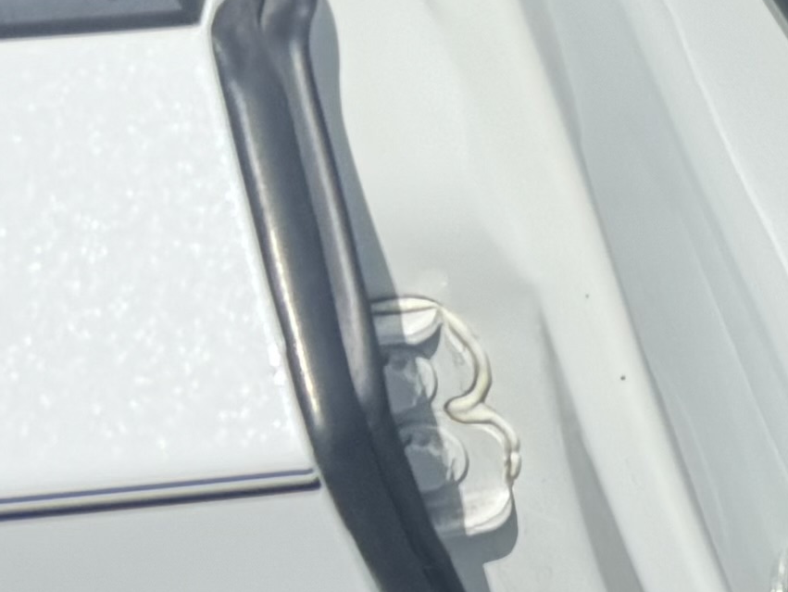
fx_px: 3667
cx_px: 2163
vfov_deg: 9.1
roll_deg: +2.1
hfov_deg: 10.0
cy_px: -81
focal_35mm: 161
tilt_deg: -35.8
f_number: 1.78
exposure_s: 1/3802
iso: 80
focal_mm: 6.76
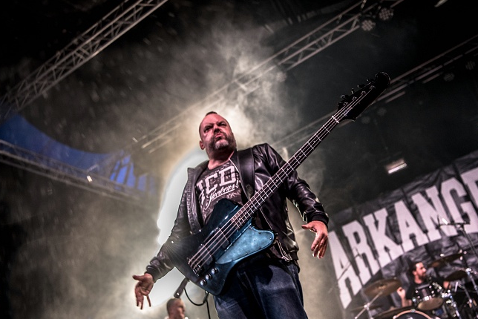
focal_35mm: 38
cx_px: 256
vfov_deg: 35.1
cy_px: 178
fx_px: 505
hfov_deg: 50.6
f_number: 2.8
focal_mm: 34
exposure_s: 1/100
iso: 800
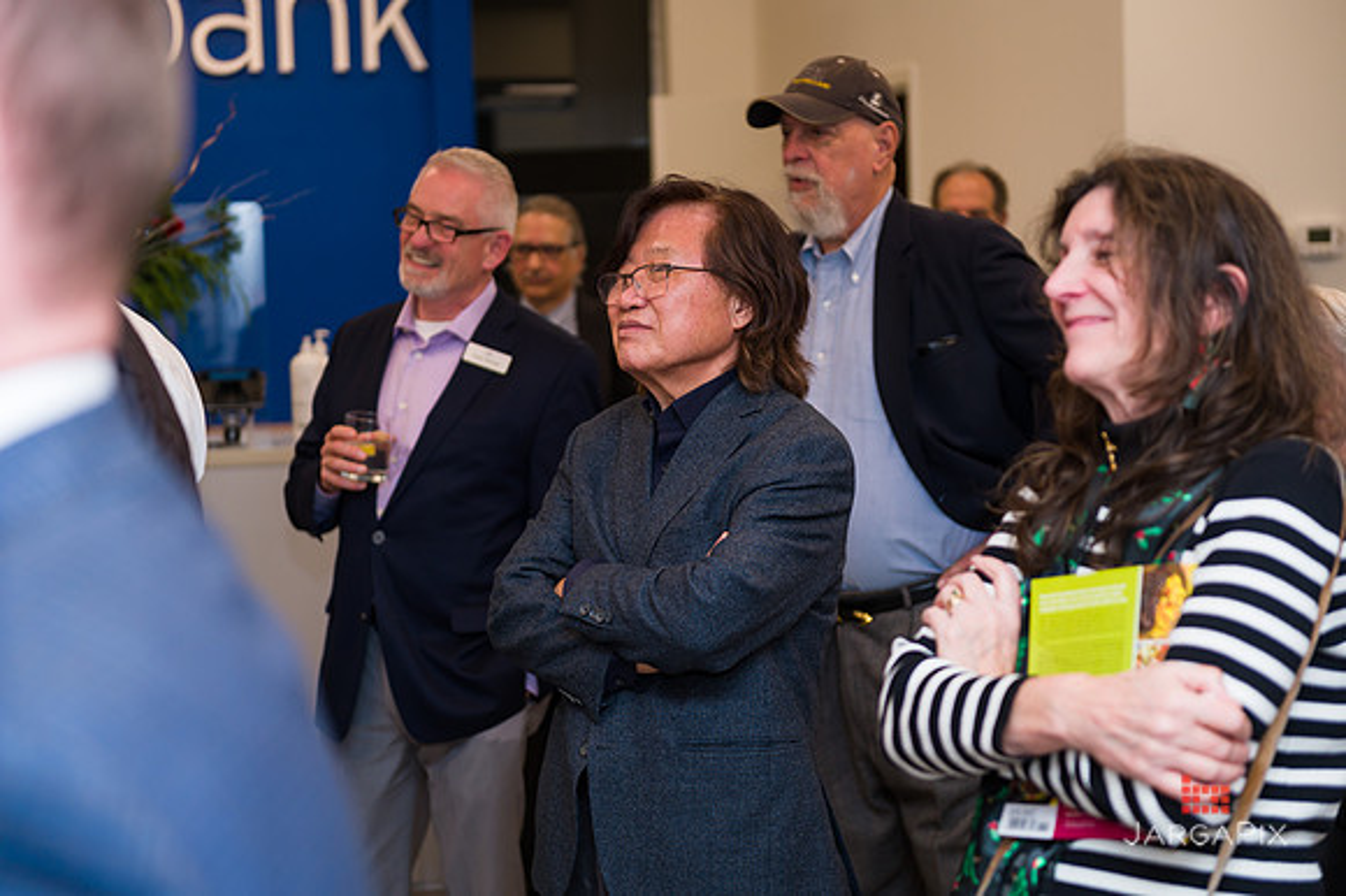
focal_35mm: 70
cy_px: 448
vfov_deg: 19.4
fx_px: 2616
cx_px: 673
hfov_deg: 28.9
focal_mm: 70
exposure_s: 1/200
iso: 400
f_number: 3.2
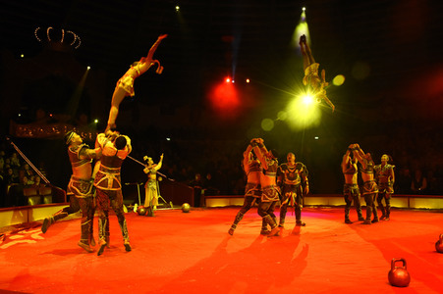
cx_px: 222
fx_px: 369
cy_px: 147
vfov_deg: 43.5
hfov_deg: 62.0
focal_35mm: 30
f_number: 6.3
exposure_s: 1/160
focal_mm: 20
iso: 3200
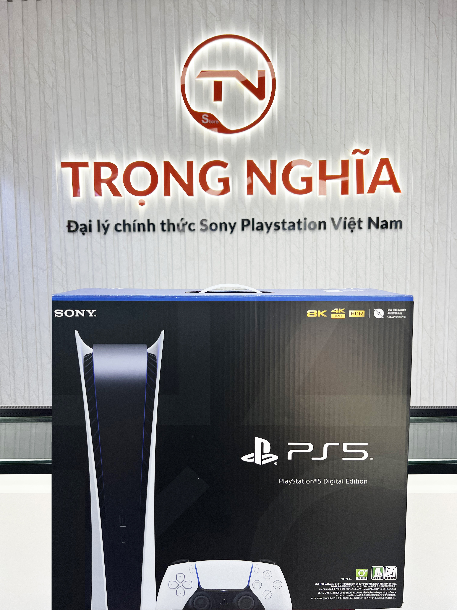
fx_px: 458
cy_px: 305
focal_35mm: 26
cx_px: 228
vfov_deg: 67.3
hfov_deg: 53.1
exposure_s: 1/199
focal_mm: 5.7
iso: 40
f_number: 1.5
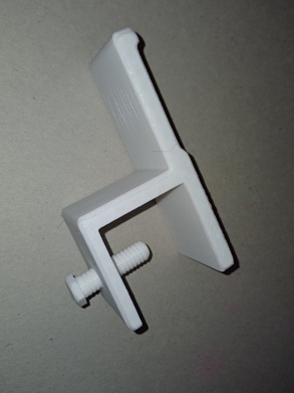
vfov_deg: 56.8
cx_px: 140
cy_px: 188
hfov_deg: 44.1
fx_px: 363
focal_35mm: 32
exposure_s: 1/194
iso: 50
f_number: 1.8
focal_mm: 4.65
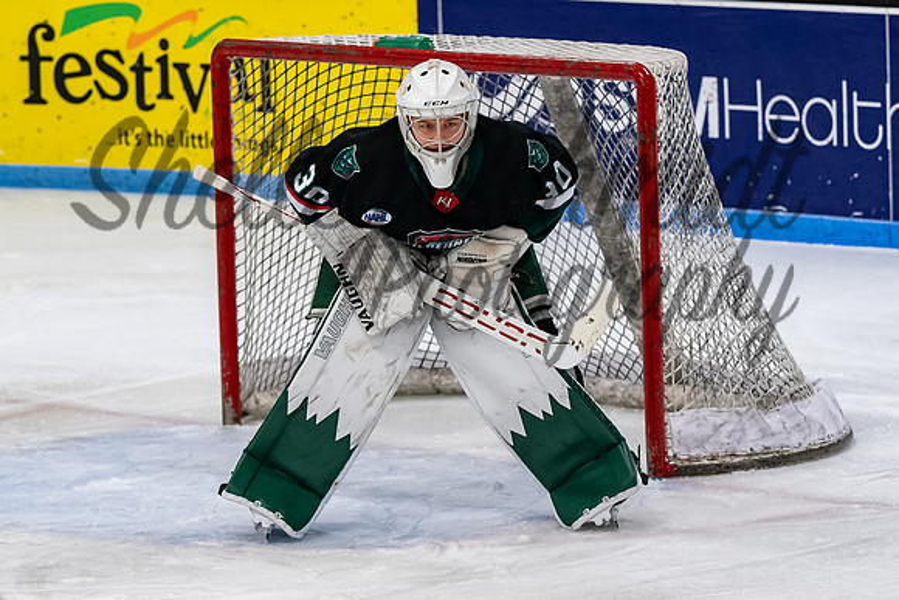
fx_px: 6013
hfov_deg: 8.5
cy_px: 248
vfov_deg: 5.7
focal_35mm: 241
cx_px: 424
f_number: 3.5
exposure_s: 1/800
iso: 2200
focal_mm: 122
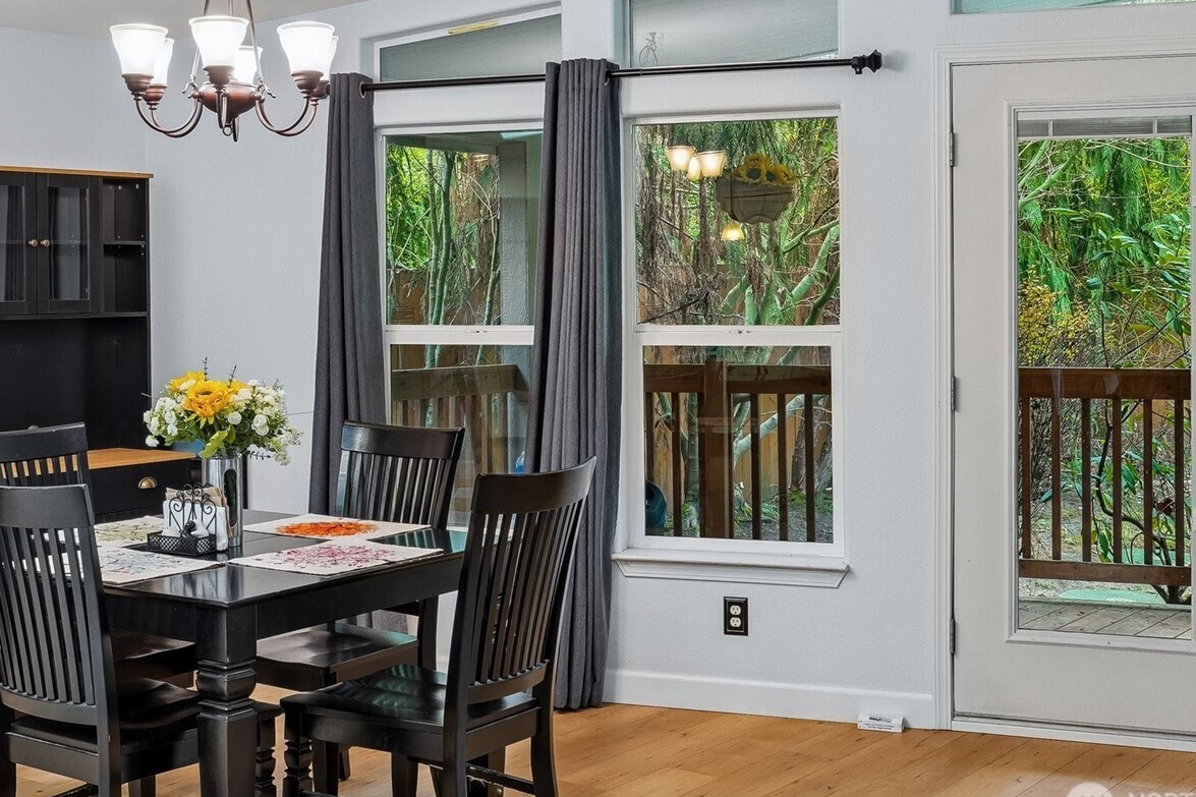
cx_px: 448
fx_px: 1727
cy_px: 271
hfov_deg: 38.0
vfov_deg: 25.9
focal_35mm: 52
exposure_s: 1/8
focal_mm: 24
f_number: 8
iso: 400
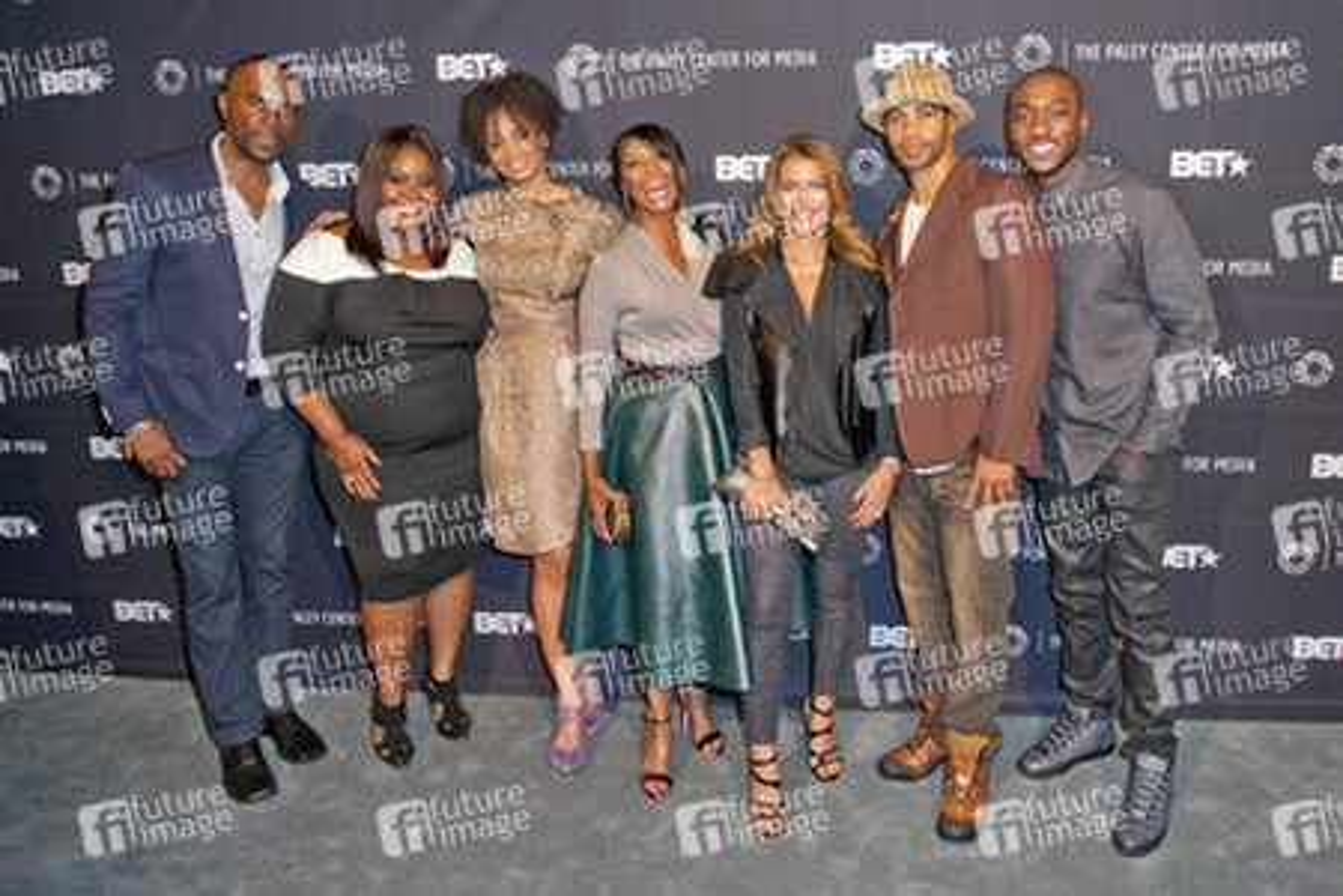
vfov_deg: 53.1
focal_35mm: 24
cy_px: 448
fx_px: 895
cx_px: 672
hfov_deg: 73.7
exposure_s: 1/400
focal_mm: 24
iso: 640
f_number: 4
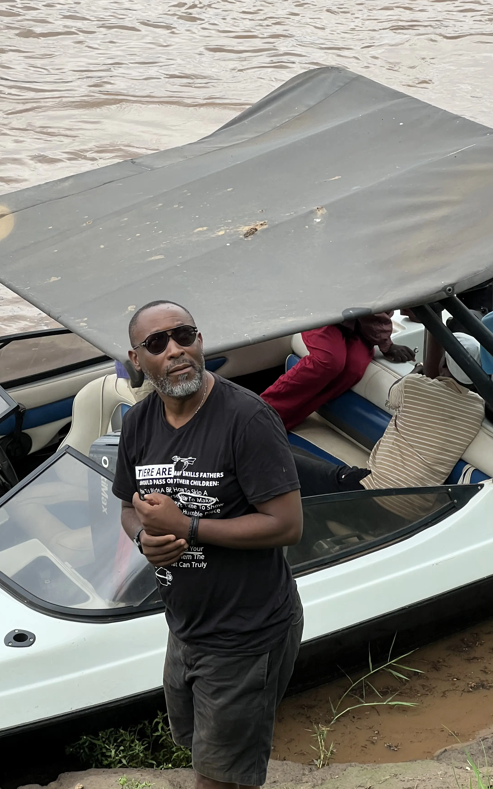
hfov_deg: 13.8
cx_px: 266
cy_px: 441
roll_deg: +2.7
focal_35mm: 95
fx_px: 2042
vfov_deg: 21.9
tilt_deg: -29.1
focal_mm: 9
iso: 64
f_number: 2.8
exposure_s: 1/99
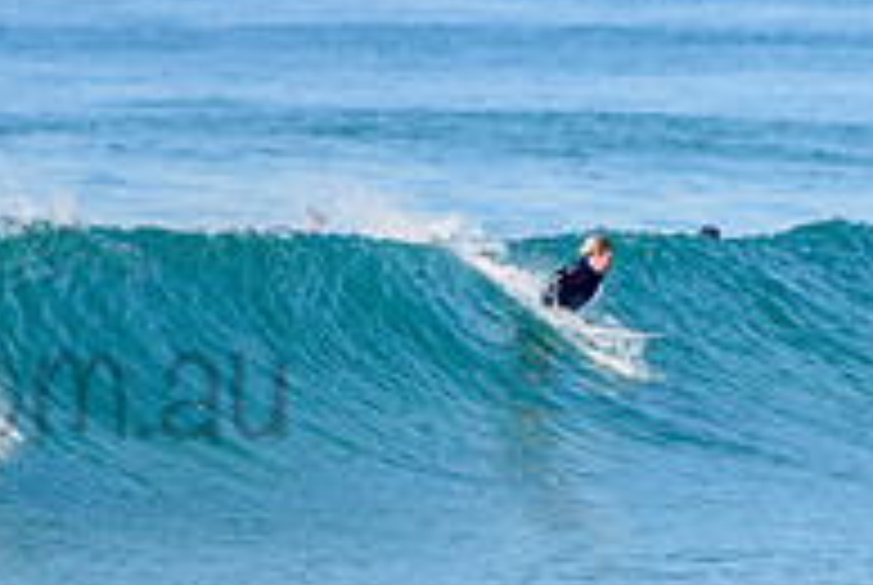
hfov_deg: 1.4
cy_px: 335
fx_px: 36236
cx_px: -189
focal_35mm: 1492
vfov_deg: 0.9
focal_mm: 500
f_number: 5.6
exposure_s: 1/2000
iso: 180
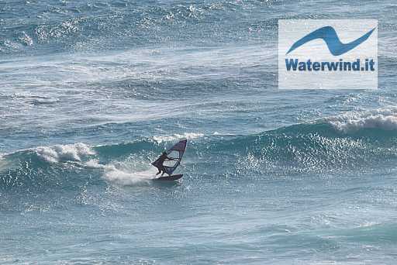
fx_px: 4965
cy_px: 132
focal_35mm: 450
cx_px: 198
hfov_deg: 4.6
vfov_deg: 3.1
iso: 200
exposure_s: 1/1000
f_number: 8
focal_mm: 300
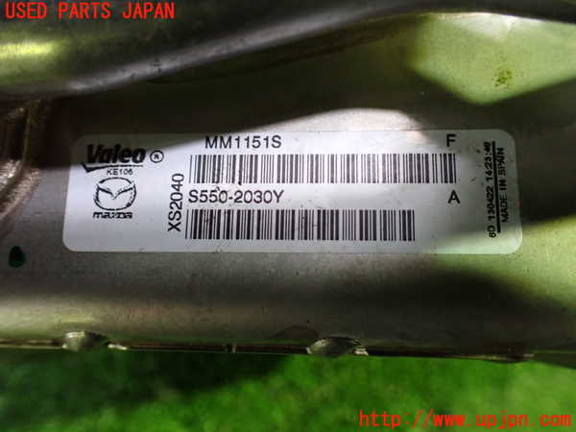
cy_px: 216
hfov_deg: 60.0
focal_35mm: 30
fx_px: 499
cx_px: 288
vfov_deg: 46.8
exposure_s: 1/40
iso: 800
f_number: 2.3
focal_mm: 5.4
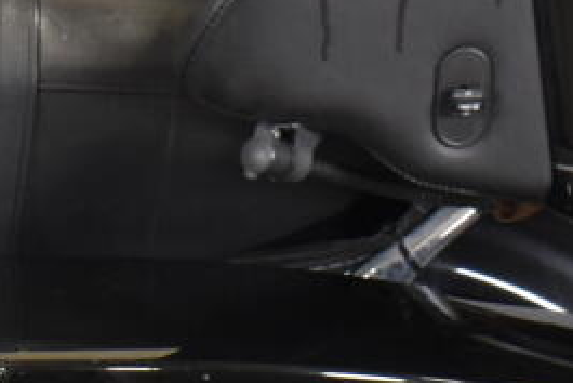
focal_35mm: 362
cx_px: -711
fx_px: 5765
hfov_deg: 5.5
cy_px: 66
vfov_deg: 3.8
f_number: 4.5
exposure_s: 1/15
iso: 400
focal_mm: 32
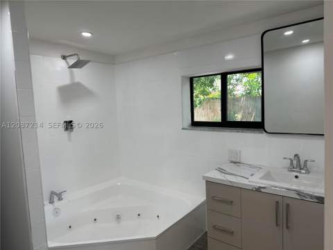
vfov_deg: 56.8
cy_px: 125
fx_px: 231
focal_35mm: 24
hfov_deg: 71.6
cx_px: 166
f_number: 1.78
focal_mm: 6.86
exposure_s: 1/120
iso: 64
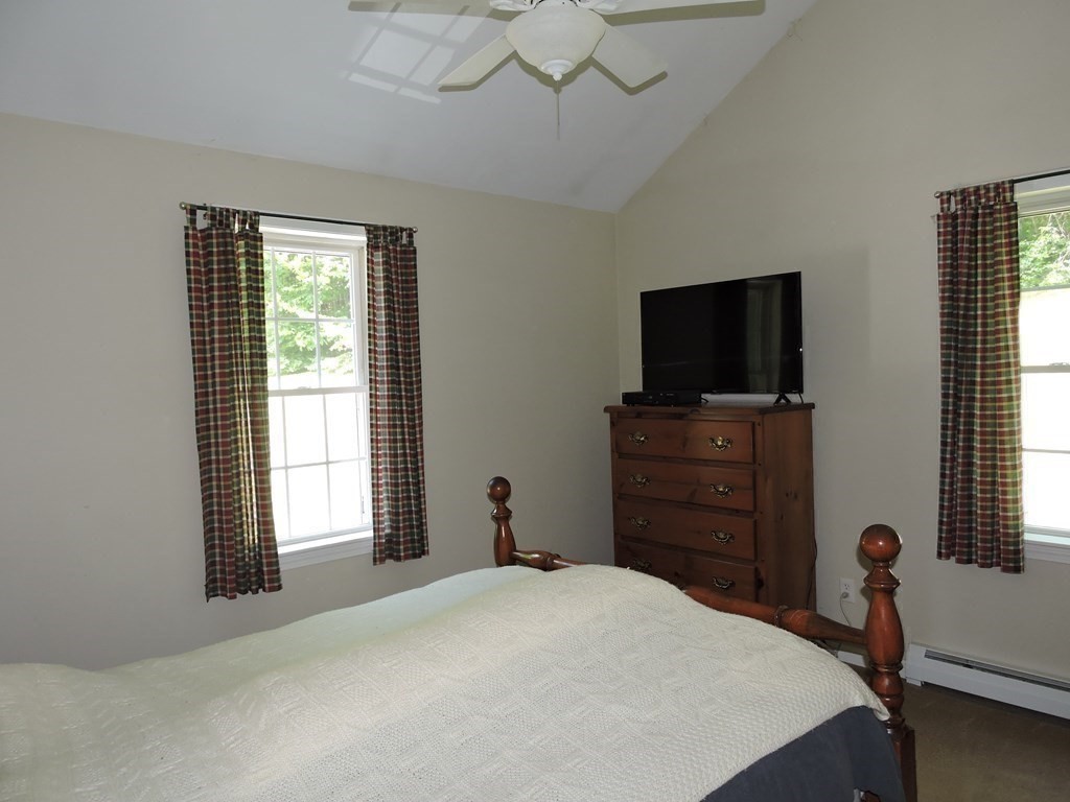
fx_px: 742
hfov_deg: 71.6
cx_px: 535
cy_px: 401
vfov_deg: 56.8
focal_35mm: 24
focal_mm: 4.3
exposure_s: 1/30
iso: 200
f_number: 3.3
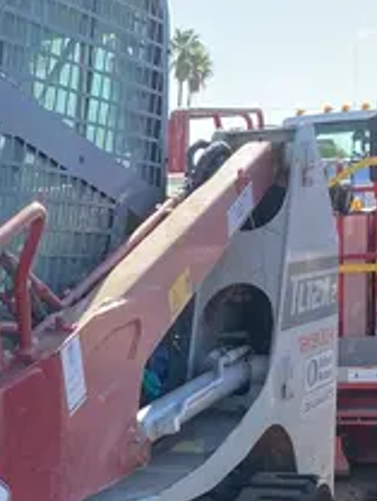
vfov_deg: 20.5
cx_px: -67
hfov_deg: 15.7
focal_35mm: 91
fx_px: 1320
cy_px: 548
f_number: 1.8
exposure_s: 1/942
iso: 32
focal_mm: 4.25
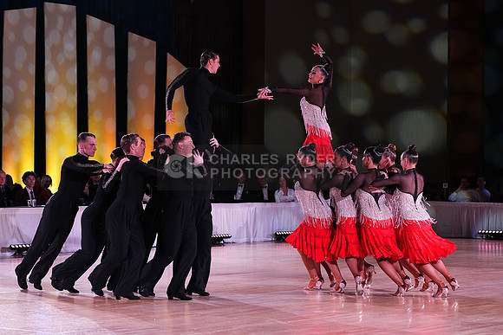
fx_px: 1356
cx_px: 252
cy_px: 168
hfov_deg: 21.0
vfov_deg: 14.1
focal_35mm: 97
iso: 5000
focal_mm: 97
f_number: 5
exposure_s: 1/320
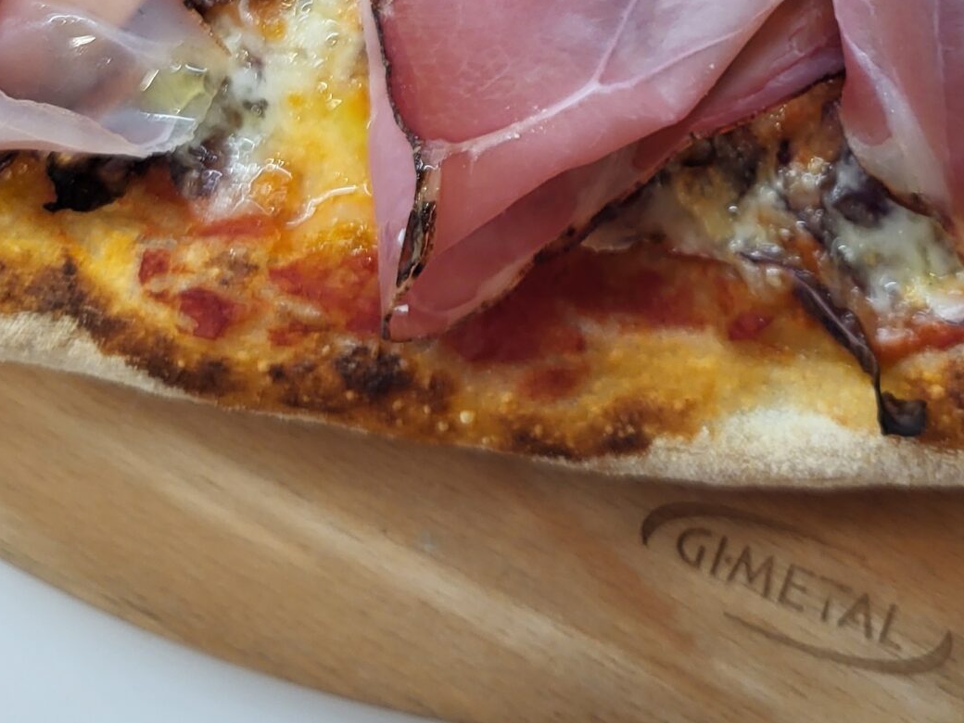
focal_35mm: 64
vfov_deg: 22.1
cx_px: 659
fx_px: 1782
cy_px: 3
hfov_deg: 30.0
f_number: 1.8
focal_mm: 5.4
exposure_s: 1/100
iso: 100
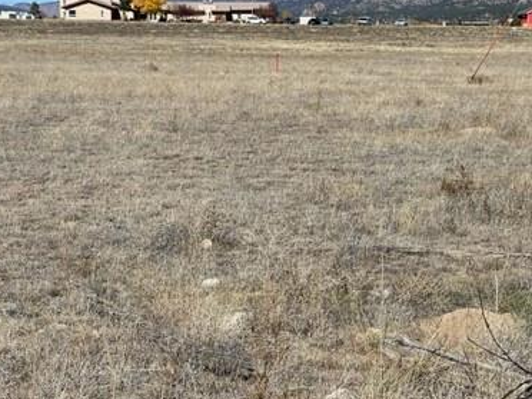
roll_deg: -0.6
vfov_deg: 13.5
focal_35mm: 110
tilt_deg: -3.5
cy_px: 154
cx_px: 396
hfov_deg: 17.8
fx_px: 1691
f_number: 2.2
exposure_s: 1/1908
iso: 20
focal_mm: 7.5
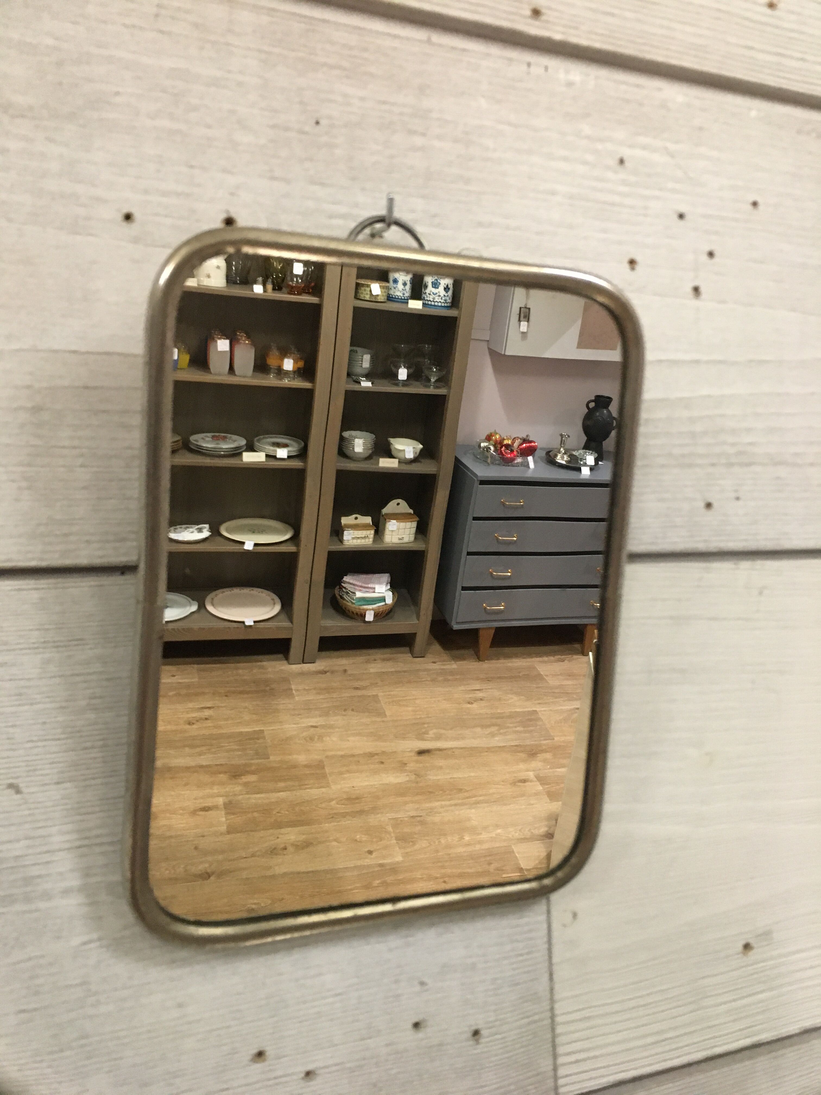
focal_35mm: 29
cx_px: 410
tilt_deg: +2.8
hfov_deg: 48.2
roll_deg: +1.4
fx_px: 917
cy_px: 548
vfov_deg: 61.7
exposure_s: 1/17
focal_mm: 4.15
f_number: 2.2
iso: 200
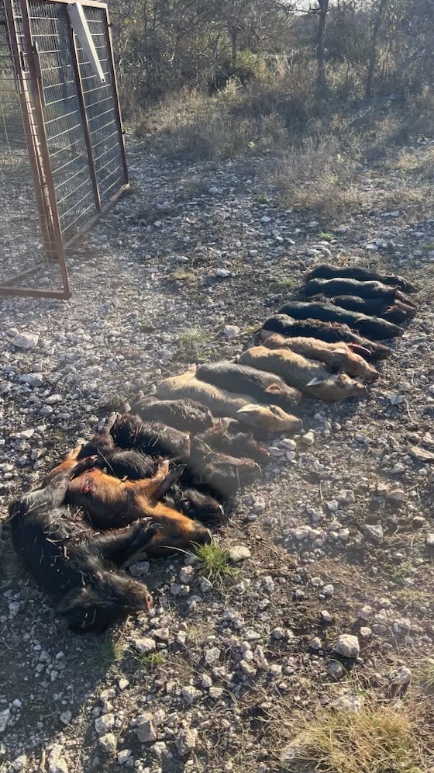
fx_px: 573
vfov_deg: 67.9
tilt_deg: -31.2
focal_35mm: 28
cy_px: 383
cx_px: 234
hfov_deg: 41.5
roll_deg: +0.9
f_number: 1.6
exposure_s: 1/831
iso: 32
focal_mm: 5.1
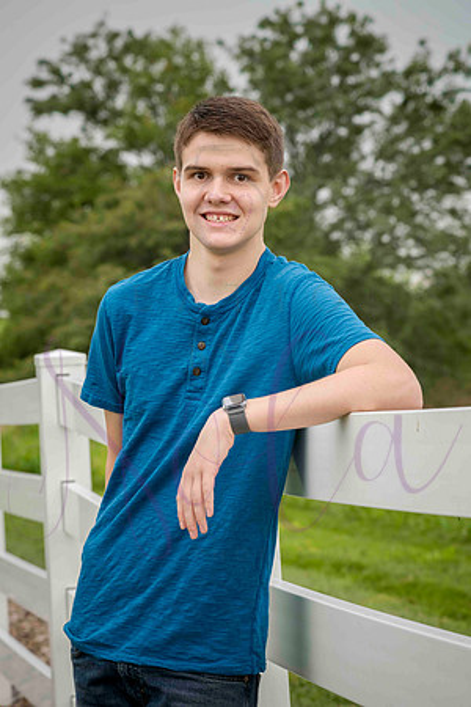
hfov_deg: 12.2
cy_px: 354
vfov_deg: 18.3
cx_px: 236
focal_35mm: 112
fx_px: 2198
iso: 640
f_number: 9
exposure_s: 1/320
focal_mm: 112
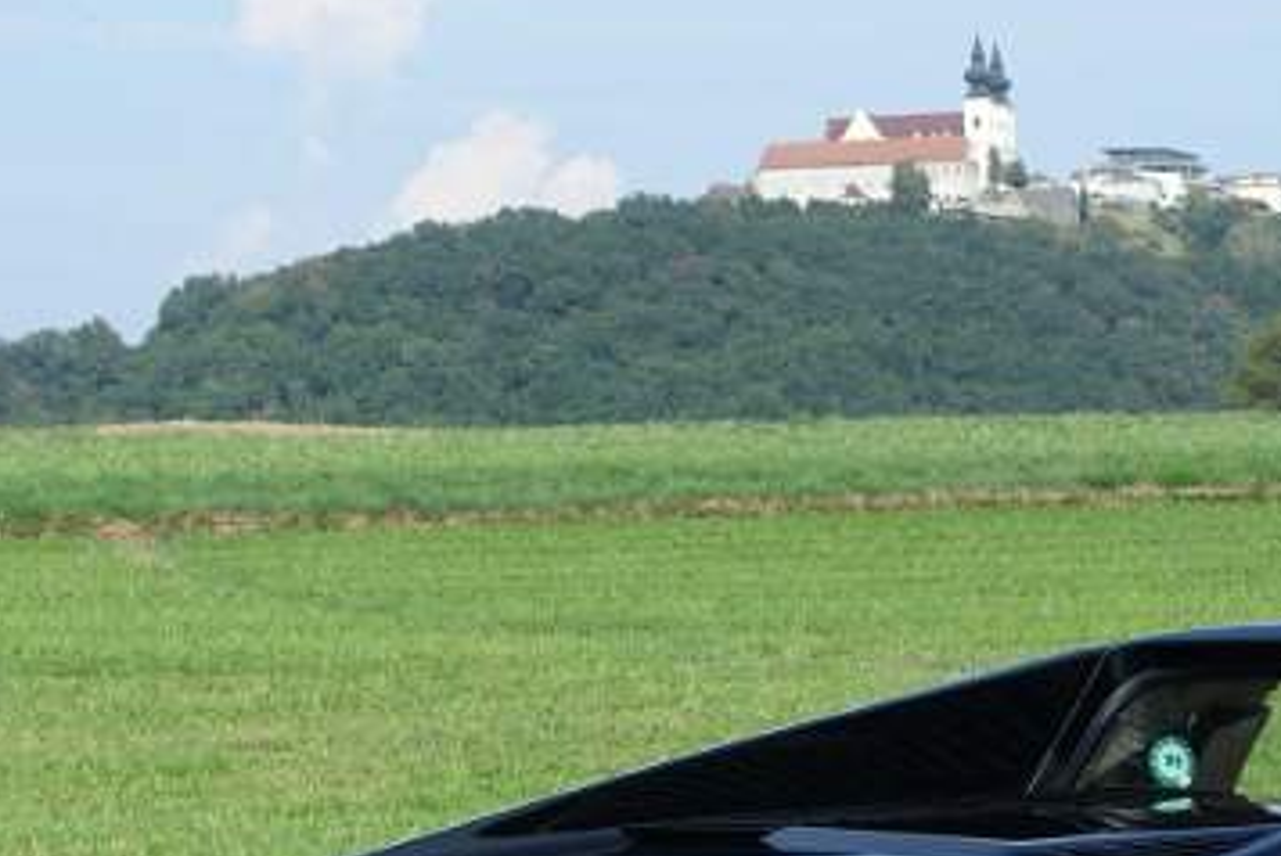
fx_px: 4950
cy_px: 1000
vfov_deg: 9.8
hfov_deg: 14.3
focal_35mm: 139
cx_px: 1479
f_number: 4
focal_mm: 15.94
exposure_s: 1/100
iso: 125
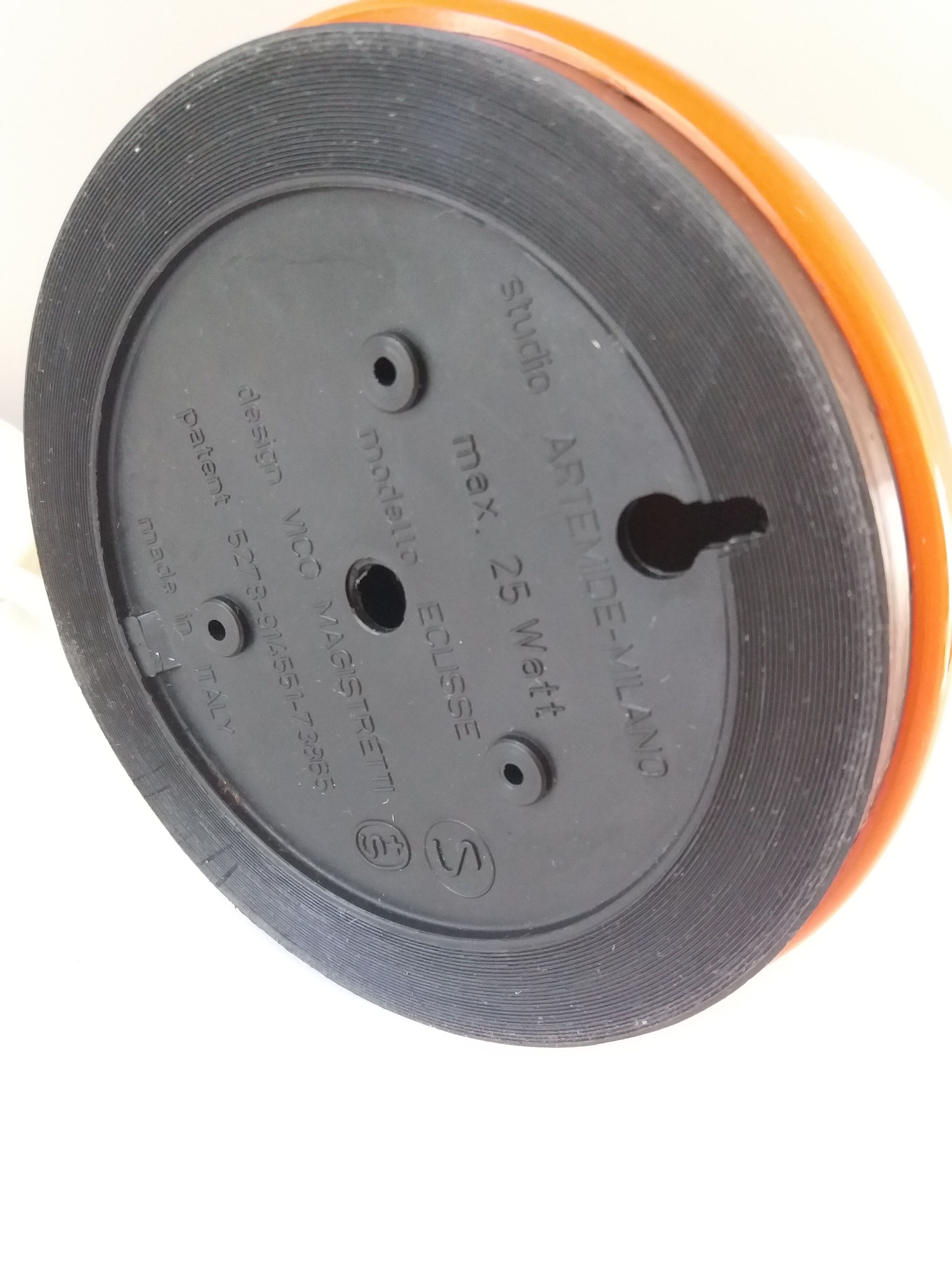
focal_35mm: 28
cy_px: 634
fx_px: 1027
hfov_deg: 49.7
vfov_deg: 63.4
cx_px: 476
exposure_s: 1/17
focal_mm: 3.7
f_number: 1.9
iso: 320
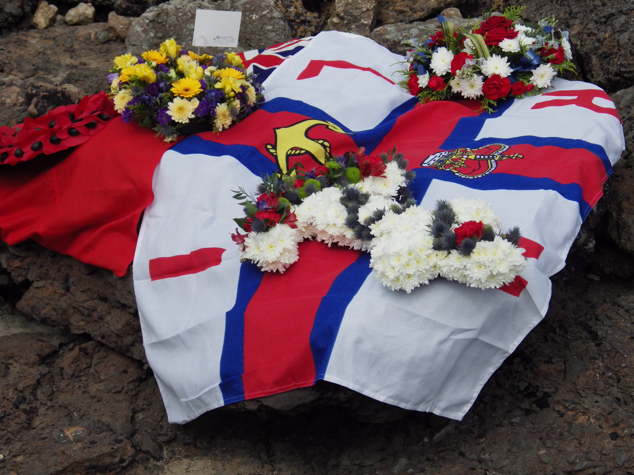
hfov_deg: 22.5
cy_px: 238
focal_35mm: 87
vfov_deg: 17.0
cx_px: 317
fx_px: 1593
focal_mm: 15.6
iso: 200
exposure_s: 1/200
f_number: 13.8
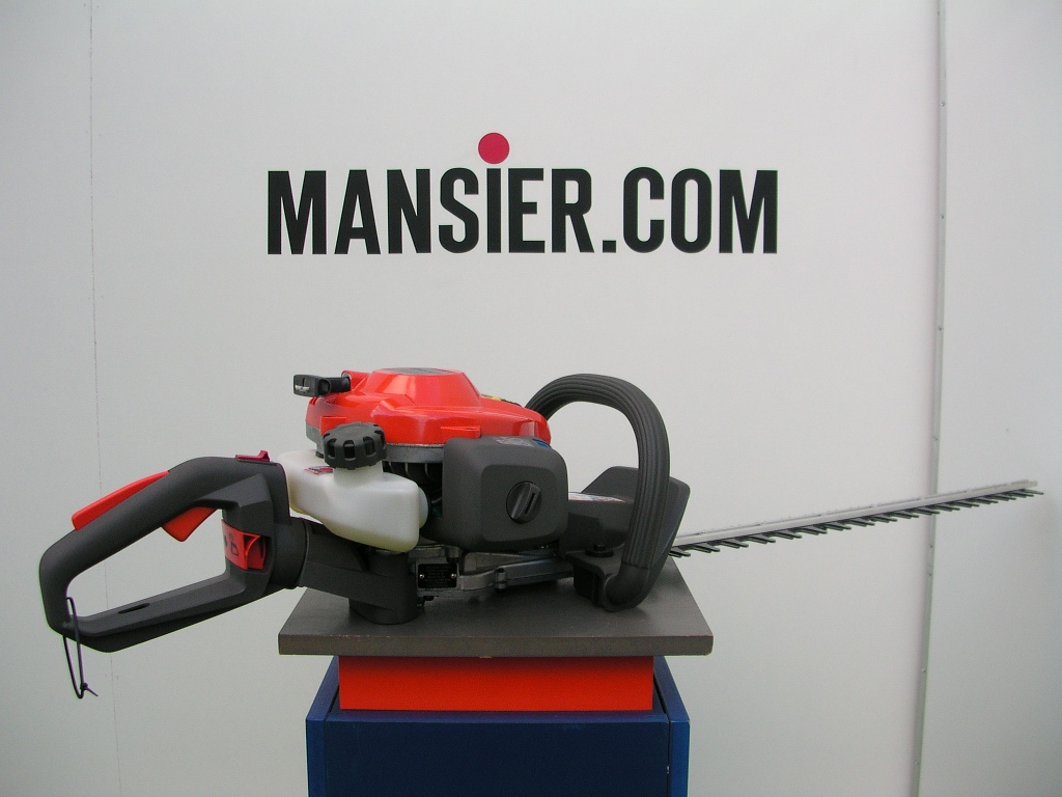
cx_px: 531
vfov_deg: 38.7
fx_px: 1135
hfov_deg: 50.1
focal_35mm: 37
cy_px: 398
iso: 100
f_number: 2.7
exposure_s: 1/164
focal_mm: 5.6
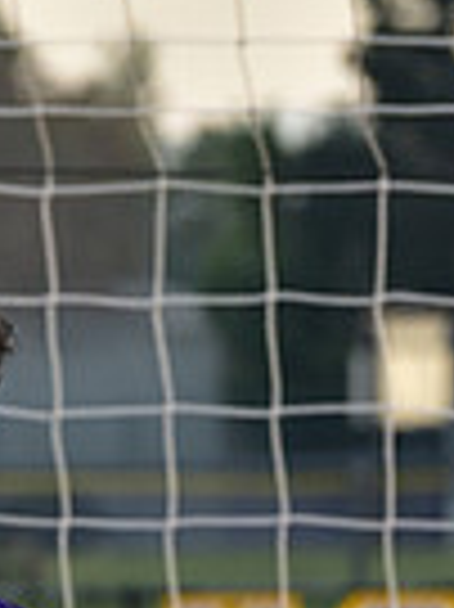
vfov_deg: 3.3
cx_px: -191
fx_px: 10474
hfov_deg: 2.5
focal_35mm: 598
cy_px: 1202
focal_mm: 145
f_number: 6.3
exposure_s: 1/200
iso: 400
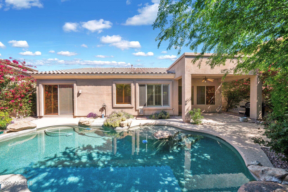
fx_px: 96
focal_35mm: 12
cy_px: 96
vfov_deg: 90.0
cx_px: 144
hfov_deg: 112.6
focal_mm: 12
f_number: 10
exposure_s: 1/50
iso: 100
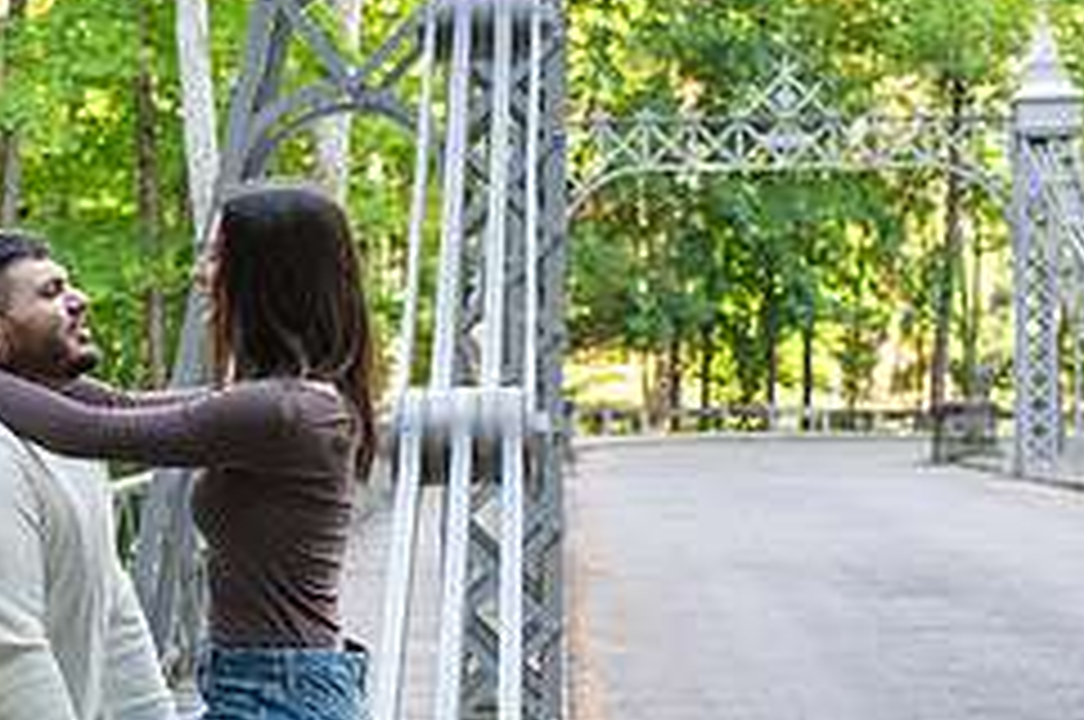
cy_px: 392
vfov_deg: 15.3
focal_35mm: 89
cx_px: 57
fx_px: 2676
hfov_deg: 22.2
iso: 1000
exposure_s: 1/320
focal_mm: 35
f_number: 3.5
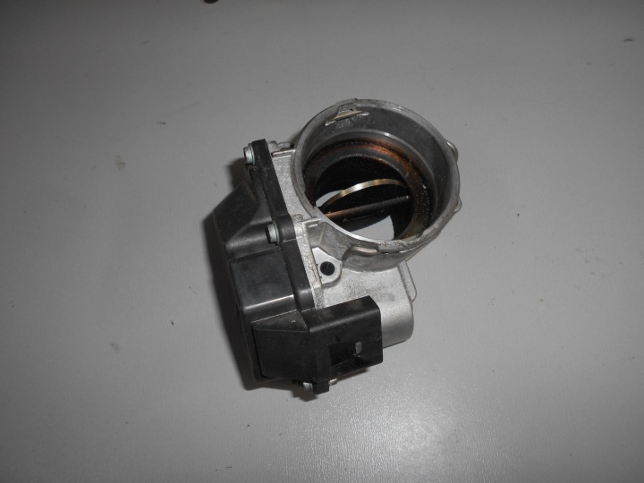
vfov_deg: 53.1
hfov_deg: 67.3
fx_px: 484
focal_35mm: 26
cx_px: 322
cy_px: 242
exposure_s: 1/25
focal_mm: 4.6
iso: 80
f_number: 3.2
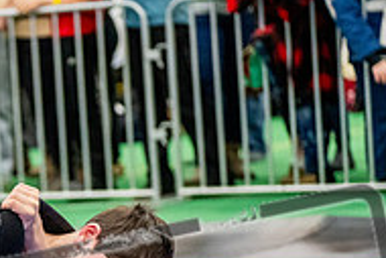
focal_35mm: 229
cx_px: -130
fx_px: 2457
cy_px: 318
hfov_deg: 8.8
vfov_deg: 6.0
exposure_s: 1/500
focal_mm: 75
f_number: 2.8
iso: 5000
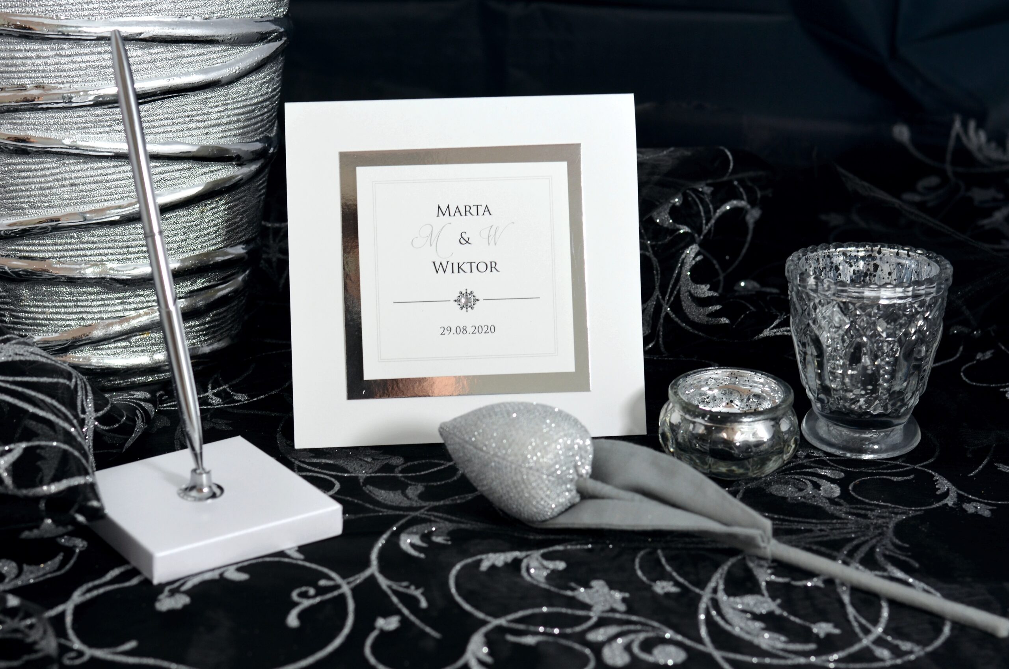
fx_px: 2098
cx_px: 504
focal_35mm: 75
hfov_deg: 27.0
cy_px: 334
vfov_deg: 18.1
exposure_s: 1/100
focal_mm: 50
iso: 400
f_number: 5
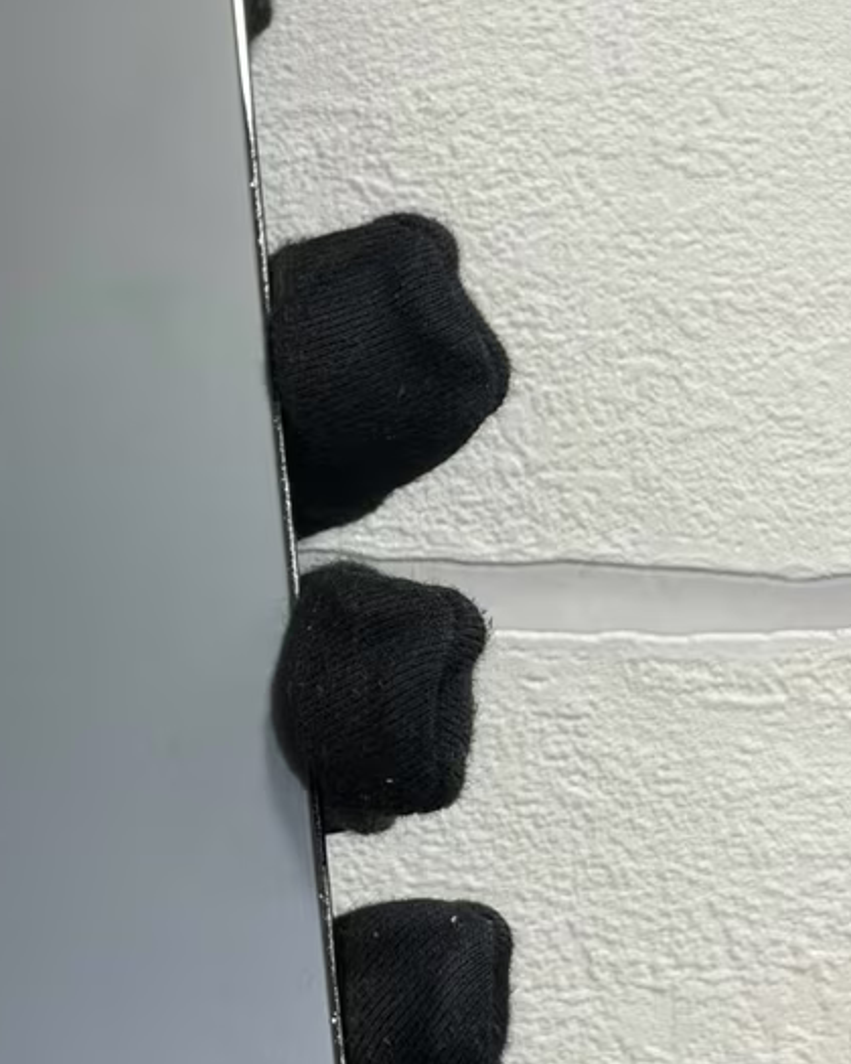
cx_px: -55
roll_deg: +0.1
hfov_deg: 14.1
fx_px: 3369
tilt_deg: +0.9
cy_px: 515
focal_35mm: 107
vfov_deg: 17.9
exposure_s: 1/100
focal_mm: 6.76
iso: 100
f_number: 1.78
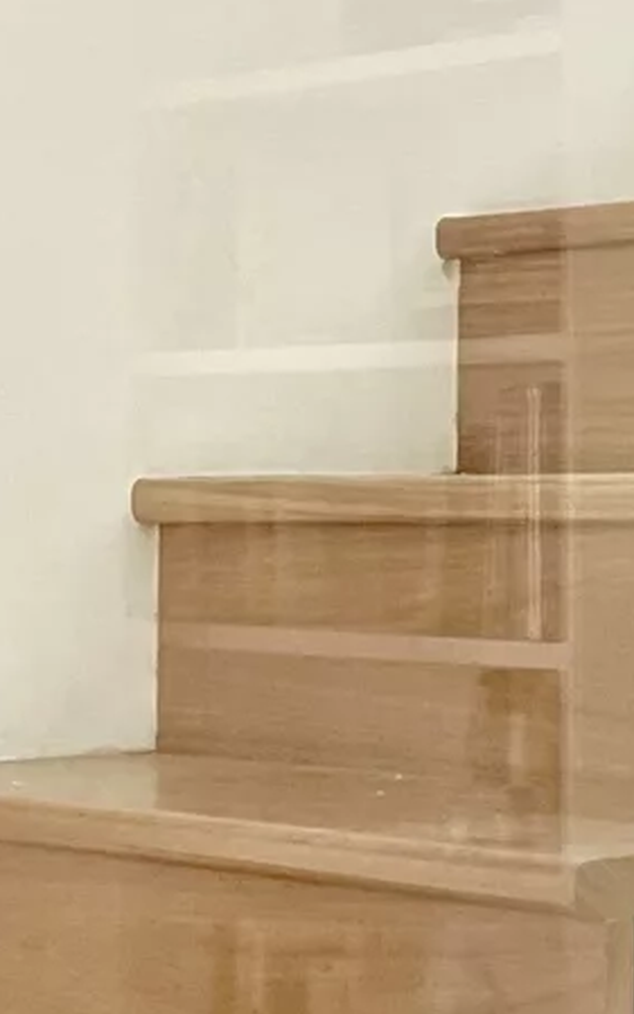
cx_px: 1000
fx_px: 4336
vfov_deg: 13.2
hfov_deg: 8.2
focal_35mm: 157
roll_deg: +0.7
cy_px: 140
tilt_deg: +5.2
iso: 125
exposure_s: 1/104
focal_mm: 4.2
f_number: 1.6
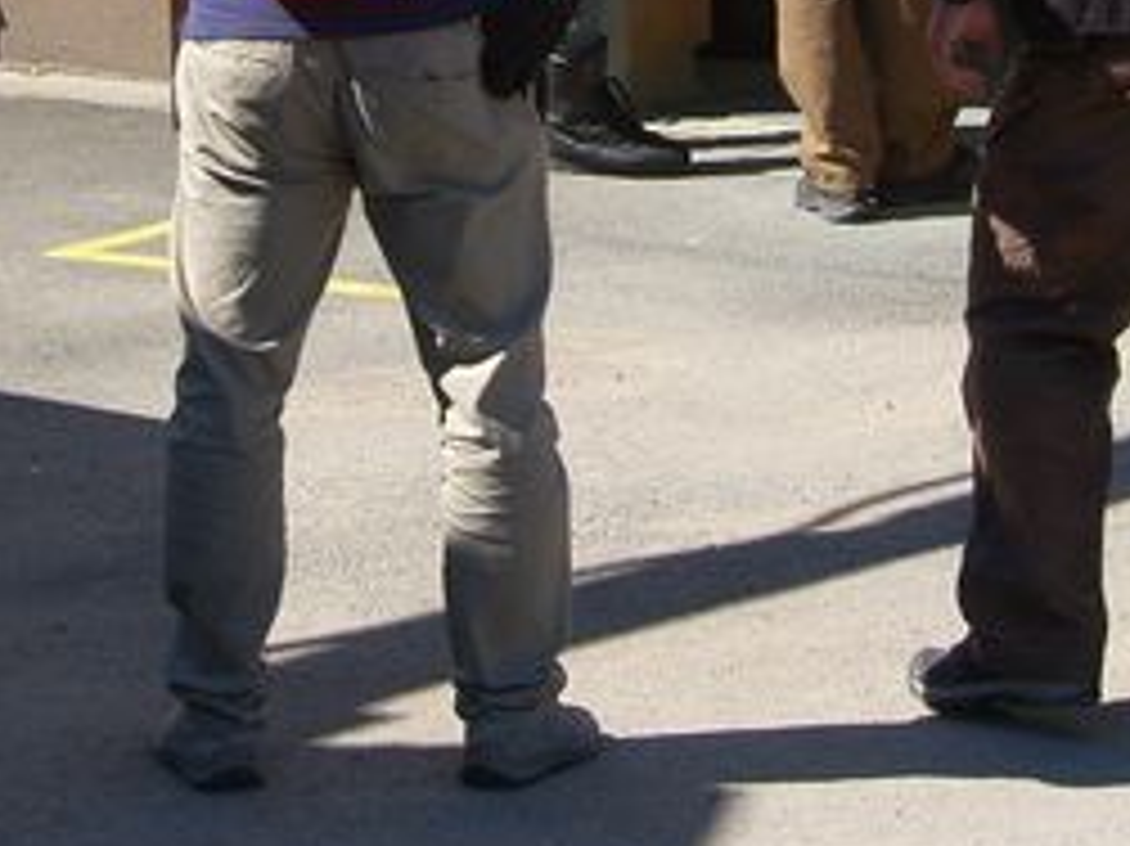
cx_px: 644
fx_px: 5416
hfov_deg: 11.9
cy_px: -176
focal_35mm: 166
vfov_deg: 8.8
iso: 50
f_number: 5
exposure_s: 1/320
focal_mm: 16.7
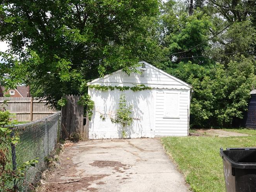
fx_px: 266
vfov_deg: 39.7
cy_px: 96
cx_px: 154
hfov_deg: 51.0
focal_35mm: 36
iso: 100
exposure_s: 1/500
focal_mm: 8.8
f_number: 4
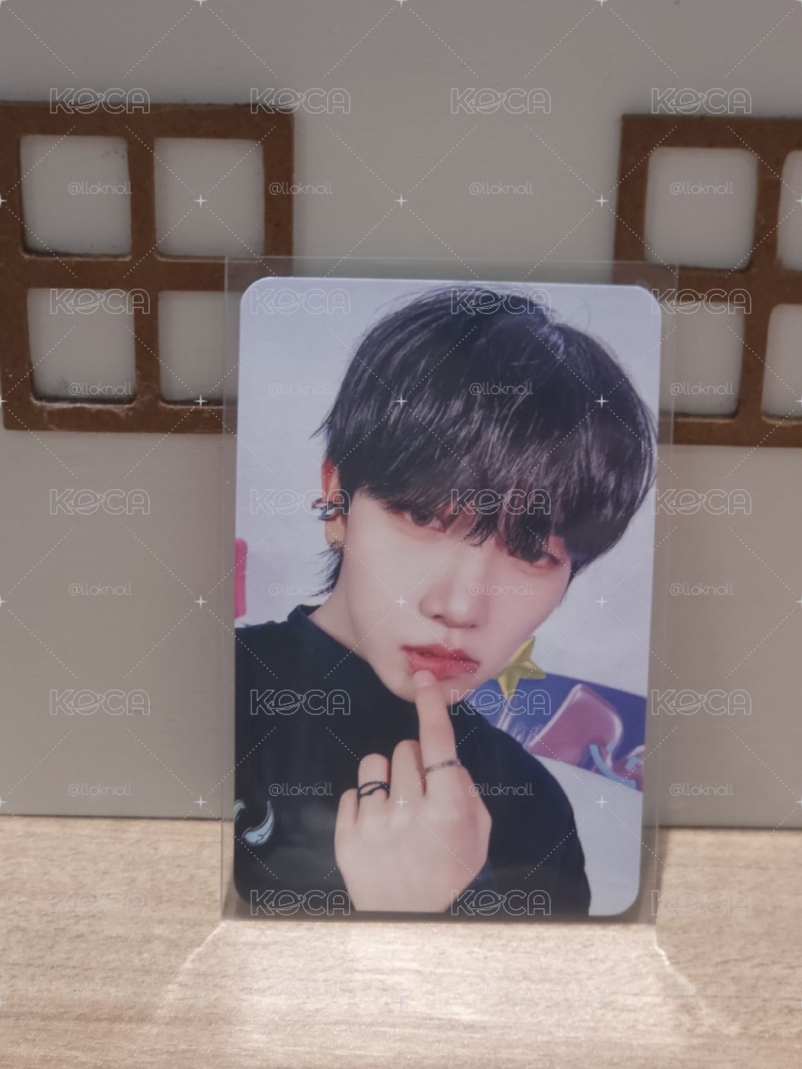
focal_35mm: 69
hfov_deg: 21.3
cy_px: 534
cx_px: 401
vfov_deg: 28.2
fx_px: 2131
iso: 160
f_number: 2.4
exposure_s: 1/30
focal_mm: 7
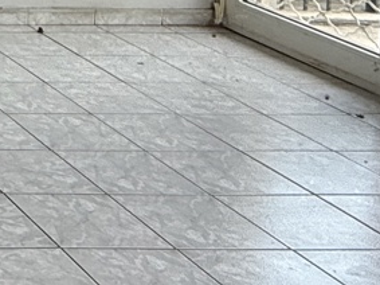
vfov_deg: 13.8
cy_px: -239
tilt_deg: -2.3
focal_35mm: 95
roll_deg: -0.4
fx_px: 1042
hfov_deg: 14.7
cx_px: -487
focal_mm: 2.22
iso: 80
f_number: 2.2
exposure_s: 1/99
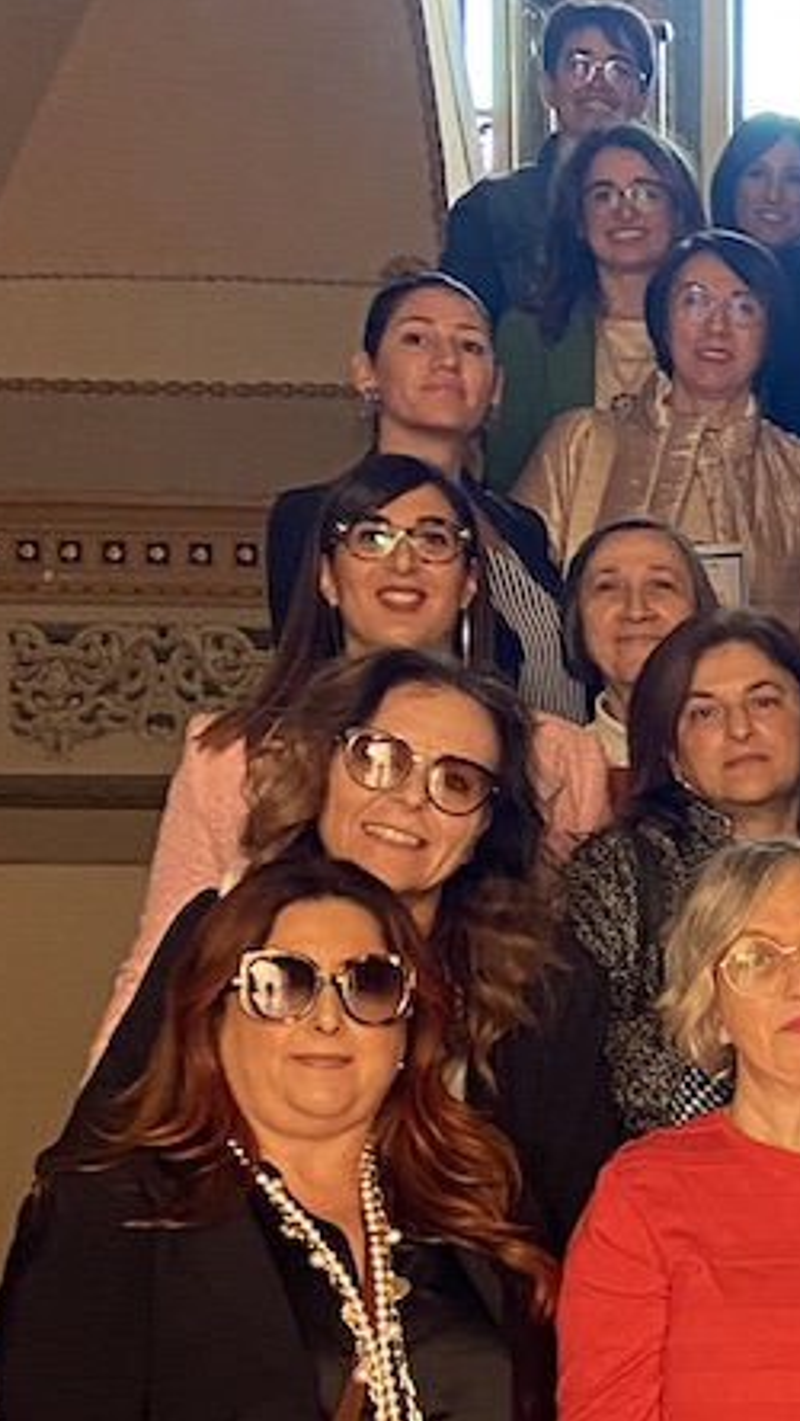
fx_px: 3844
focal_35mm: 102
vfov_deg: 20.8
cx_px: 1338
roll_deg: +1.7
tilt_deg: +2.2
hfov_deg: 11.2
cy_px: 1069
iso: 200
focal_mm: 4.25
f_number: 1.8
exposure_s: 1/60
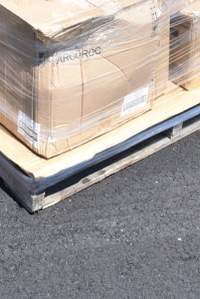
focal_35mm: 92
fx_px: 766
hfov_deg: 14.8
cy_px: -143
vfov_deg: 19.4
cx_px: 59
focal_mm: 20
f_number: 8
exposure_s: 1/250
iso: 200
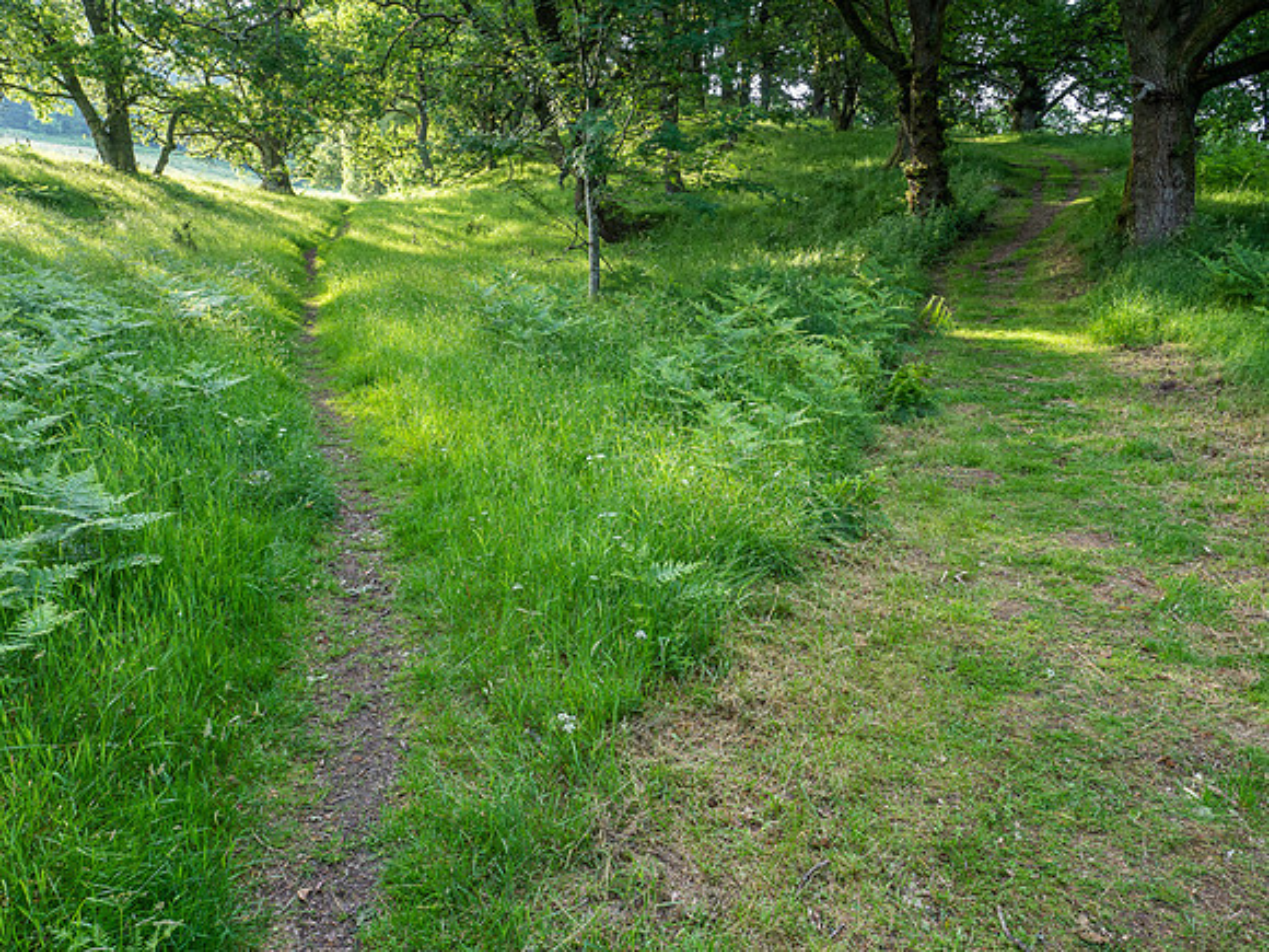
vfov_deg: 56.8
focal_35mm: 24
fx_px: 880
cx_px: 634
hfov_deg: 71.6
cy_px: 476
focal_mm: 12
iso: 200
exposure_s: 1/30
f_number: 6.3
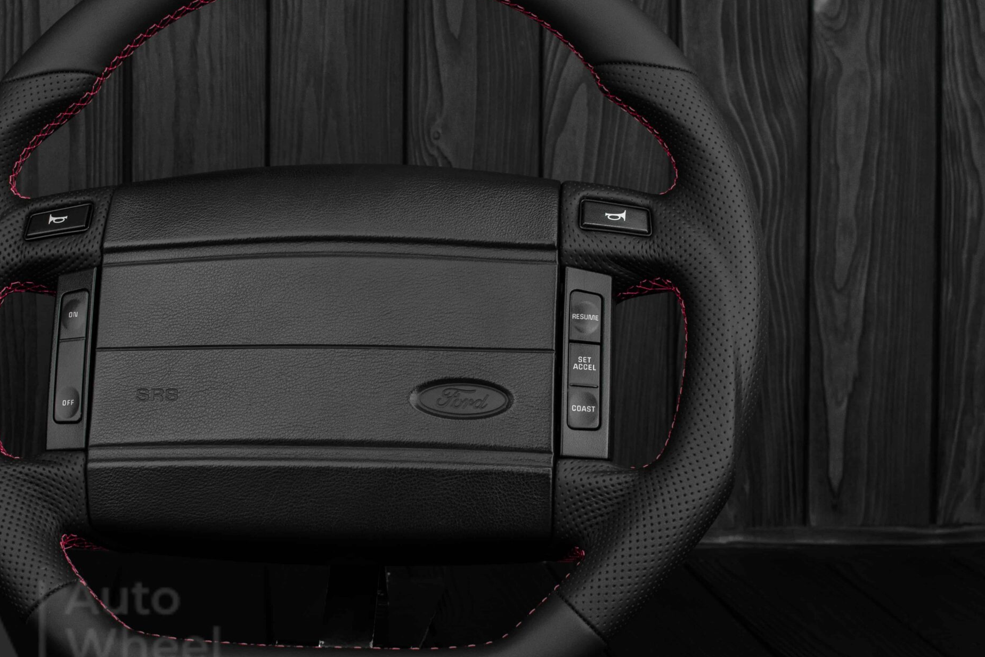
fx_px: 1989
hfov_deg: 27.6
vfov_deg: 18.8
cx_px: 331
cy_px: 321
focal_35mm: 73
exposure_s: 1/125
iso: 500
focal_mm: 35
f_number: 6.3
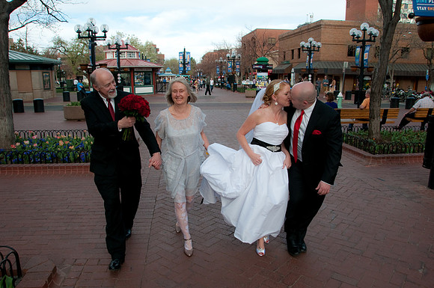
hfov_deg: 67.5
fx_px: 325
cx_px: 217
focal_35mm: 27
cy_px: 144
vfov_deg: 47.8
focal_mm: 18
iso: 320
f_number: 8
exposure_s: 1/200
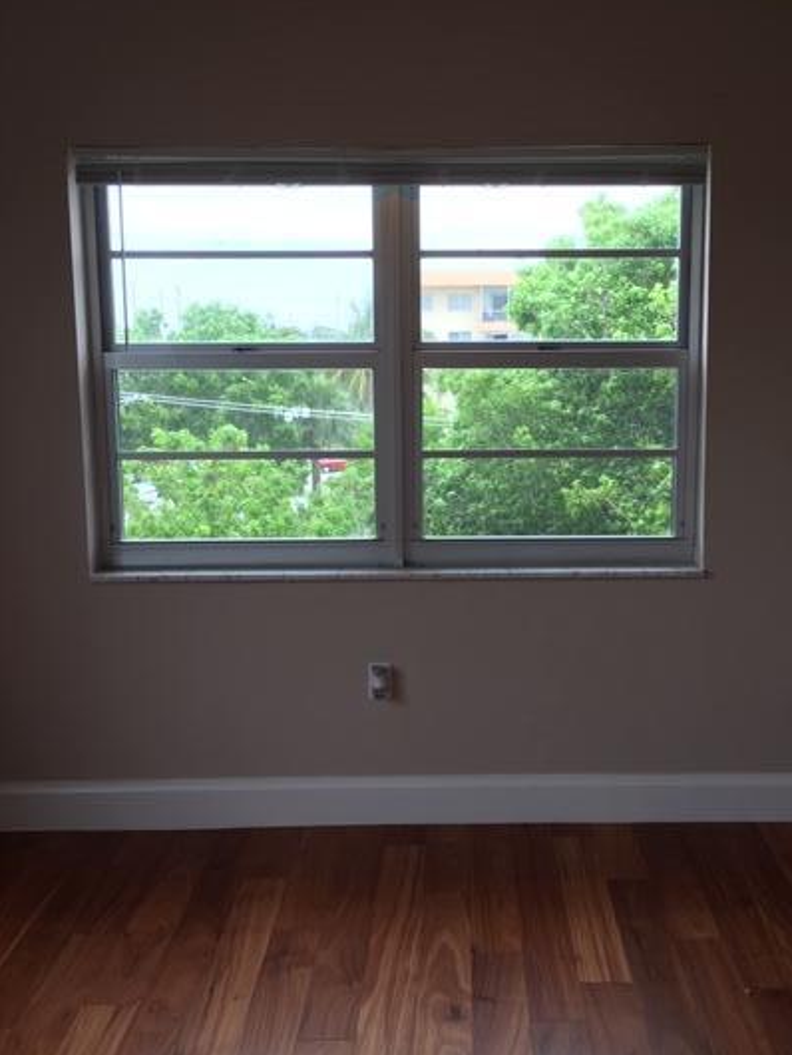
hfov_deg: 40.6
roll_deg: -0.5
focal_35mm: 35
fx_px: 1067
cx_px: 474
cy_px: 488
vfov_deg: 52.6
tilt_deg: -8.8
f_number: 2.2
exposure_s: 1/60
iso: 25
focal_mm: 4.15
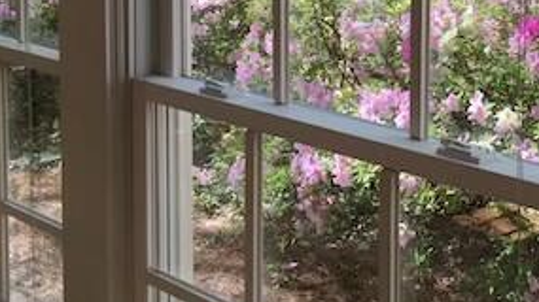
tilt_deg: -6.9
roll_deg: -0.4
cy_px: -38
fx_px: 1014
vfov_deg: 16.4
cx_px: 478
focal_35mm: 71
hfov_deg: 28.7
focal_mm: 4.15
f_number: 2.2
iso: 32
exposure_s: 1/255
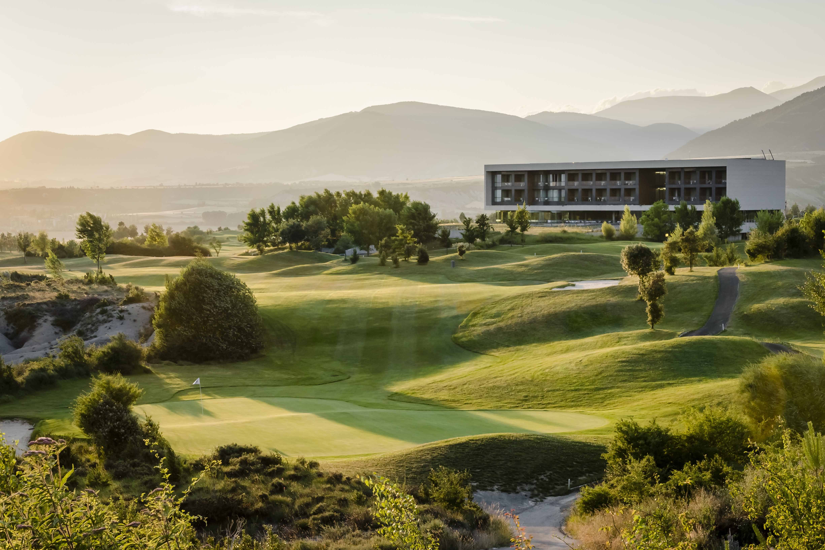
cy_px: 275
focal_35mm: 66
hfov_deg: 30.5
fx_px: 1512
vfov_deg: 20.6
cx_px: 412
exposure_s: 1/60
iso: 100
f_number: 11
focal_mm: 44
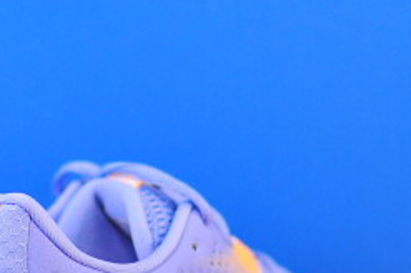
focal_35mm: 243
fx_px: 2771
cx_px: -2
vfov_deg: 5.6
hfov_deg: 8.4
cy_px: 139
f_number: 2
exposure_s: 1/320
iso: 250
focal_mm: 50
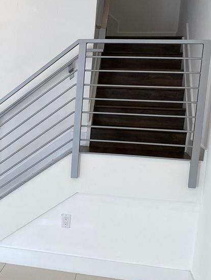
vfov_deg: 33.5
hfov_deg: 24.1
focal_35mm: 57
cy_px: 181
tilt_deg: -10.2
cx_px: -16
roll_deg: -1.8
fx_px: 463
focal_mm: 4.25
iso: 32
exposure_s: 1/132
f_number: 1.8
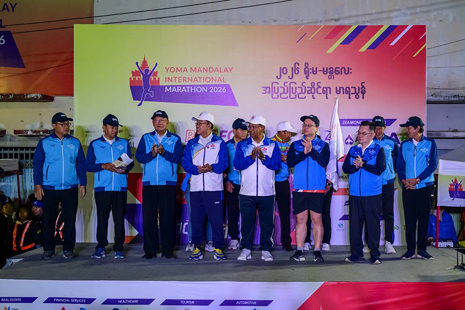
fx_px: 491
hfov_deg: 50.7
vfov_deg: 35.1
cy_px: 155
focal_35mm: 38
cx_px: 232
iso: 5000
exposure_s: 1/250
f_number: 5.6
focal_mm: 38
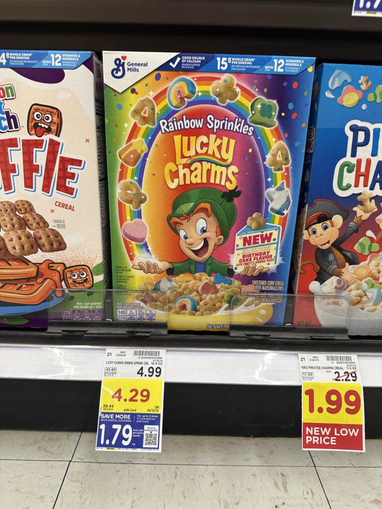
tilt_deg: -17.5
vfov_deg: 71.6
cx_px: 191
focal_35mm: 24
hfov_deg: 56.8
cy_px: 254
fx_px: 353
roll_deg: -1.6
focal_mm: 6.86
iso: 125
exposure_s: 1/62
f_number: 1.78
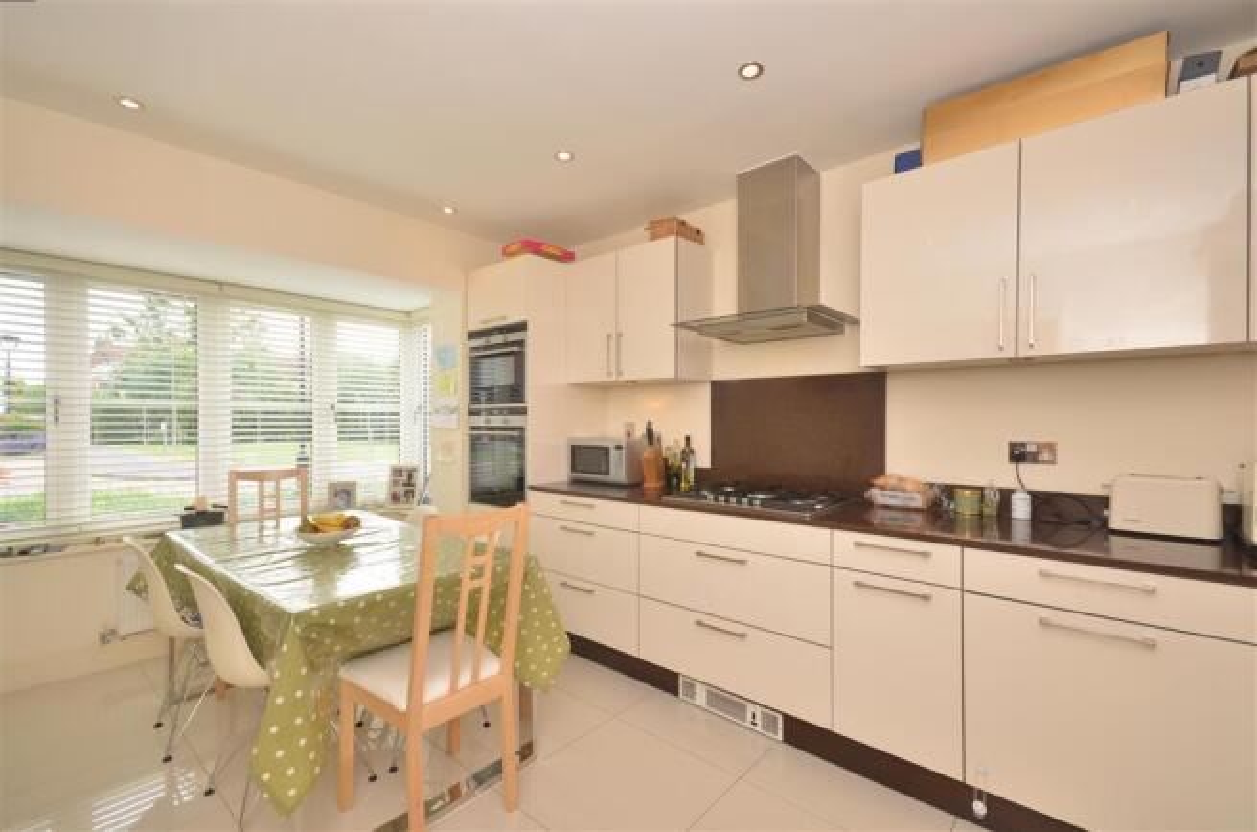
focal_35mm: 15
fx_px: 522
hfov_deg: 100.5
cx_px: 628
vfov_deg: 77.0
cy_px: 416
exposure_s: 1/30
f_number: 8
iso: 320
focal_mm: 10
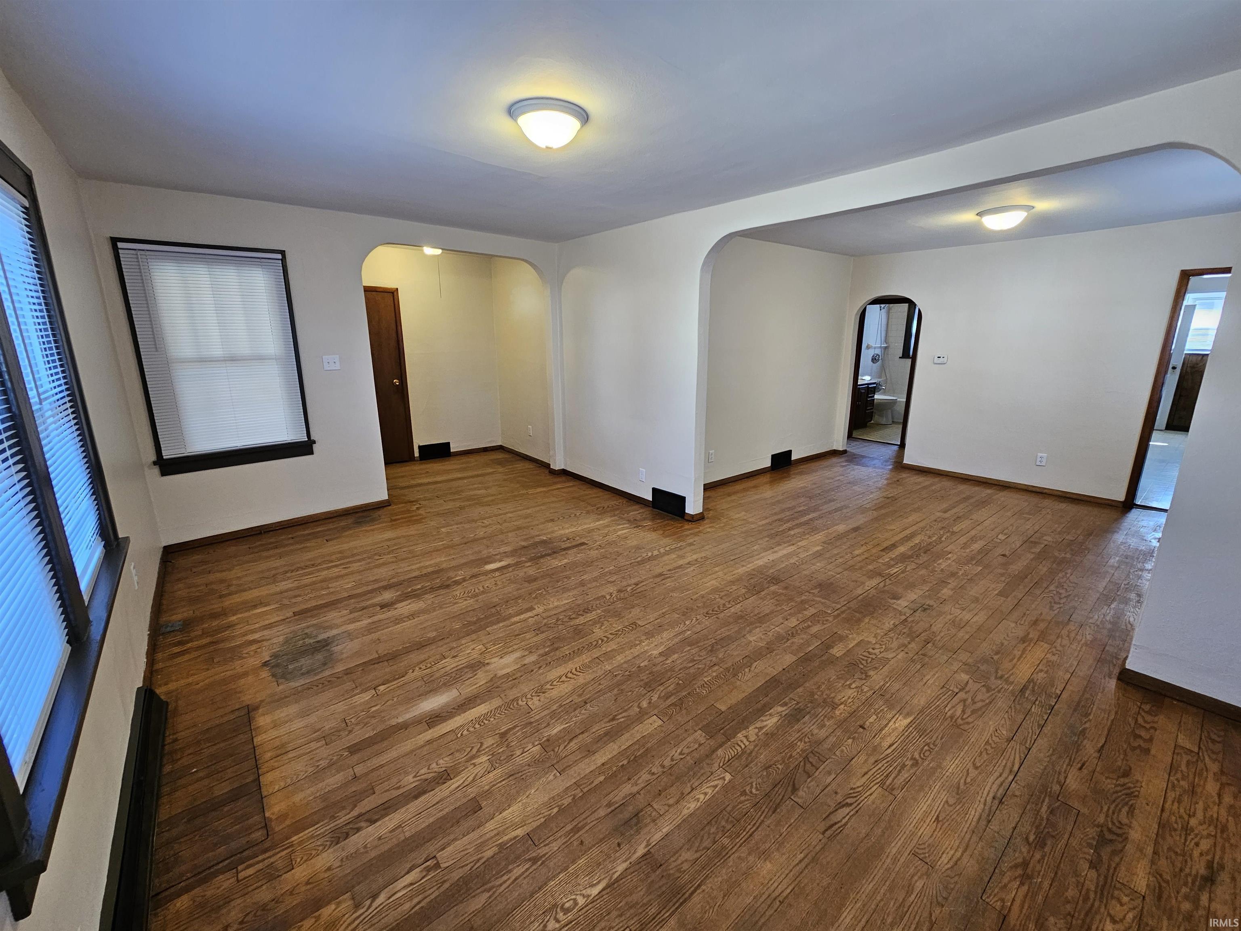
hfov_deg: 106.2
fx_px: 466
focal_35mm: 13
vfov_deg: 89.9
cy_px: 466
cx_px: 620
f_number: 2.2
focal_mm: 2.2
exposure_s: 1/60
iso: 160
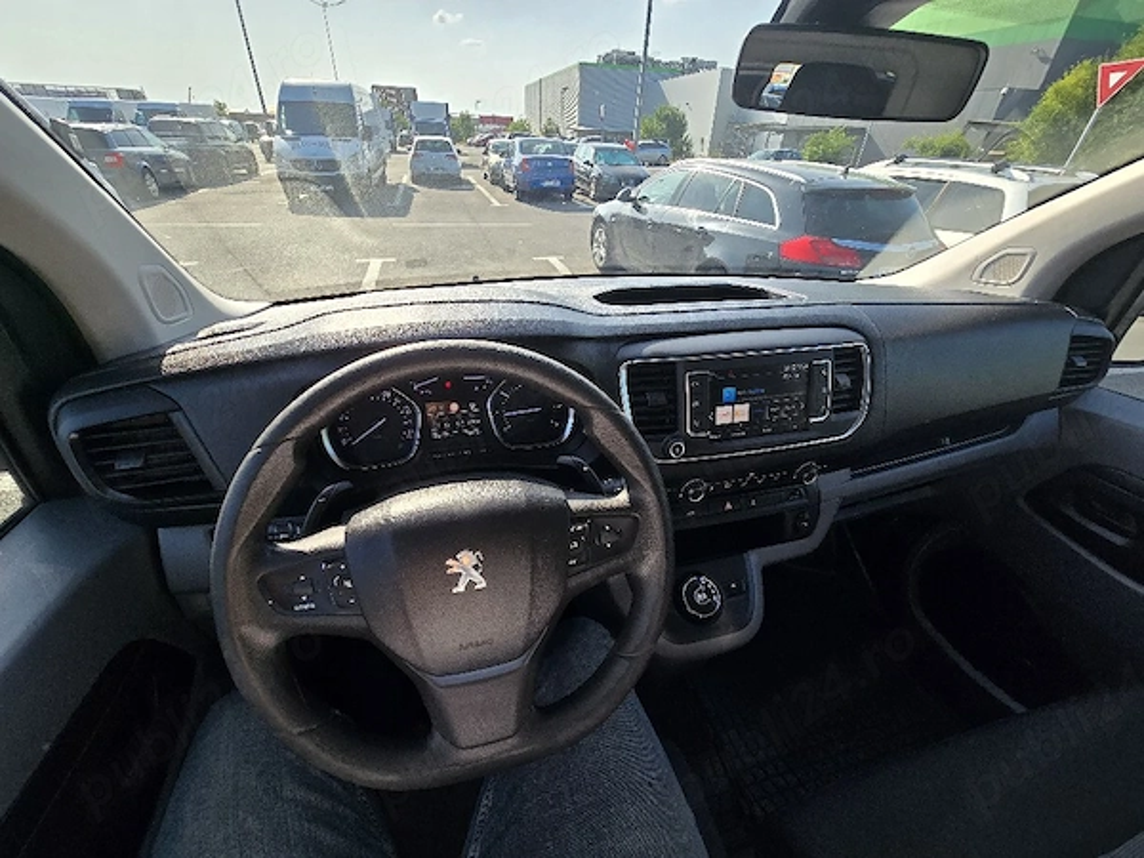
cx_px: 572
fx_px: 430
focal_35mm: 13
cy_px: 429
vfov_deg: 89.9
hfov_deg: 106.2
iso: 50
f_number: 2.2
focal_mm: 2.2
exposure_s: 1/769
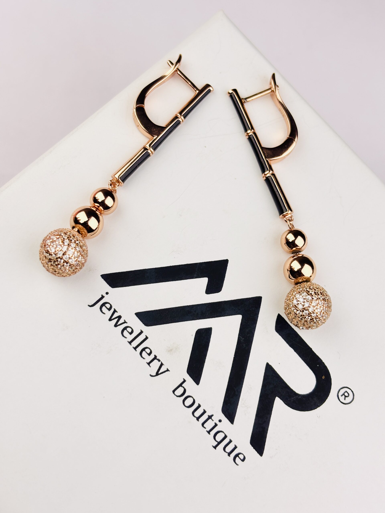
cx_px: 192
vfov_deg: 36.8
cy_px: 256
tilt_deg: -73.8
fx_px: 771
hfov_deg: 28.0
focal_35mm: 52
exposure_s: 1/1984
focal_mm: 5.96
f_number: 1.6
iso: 40
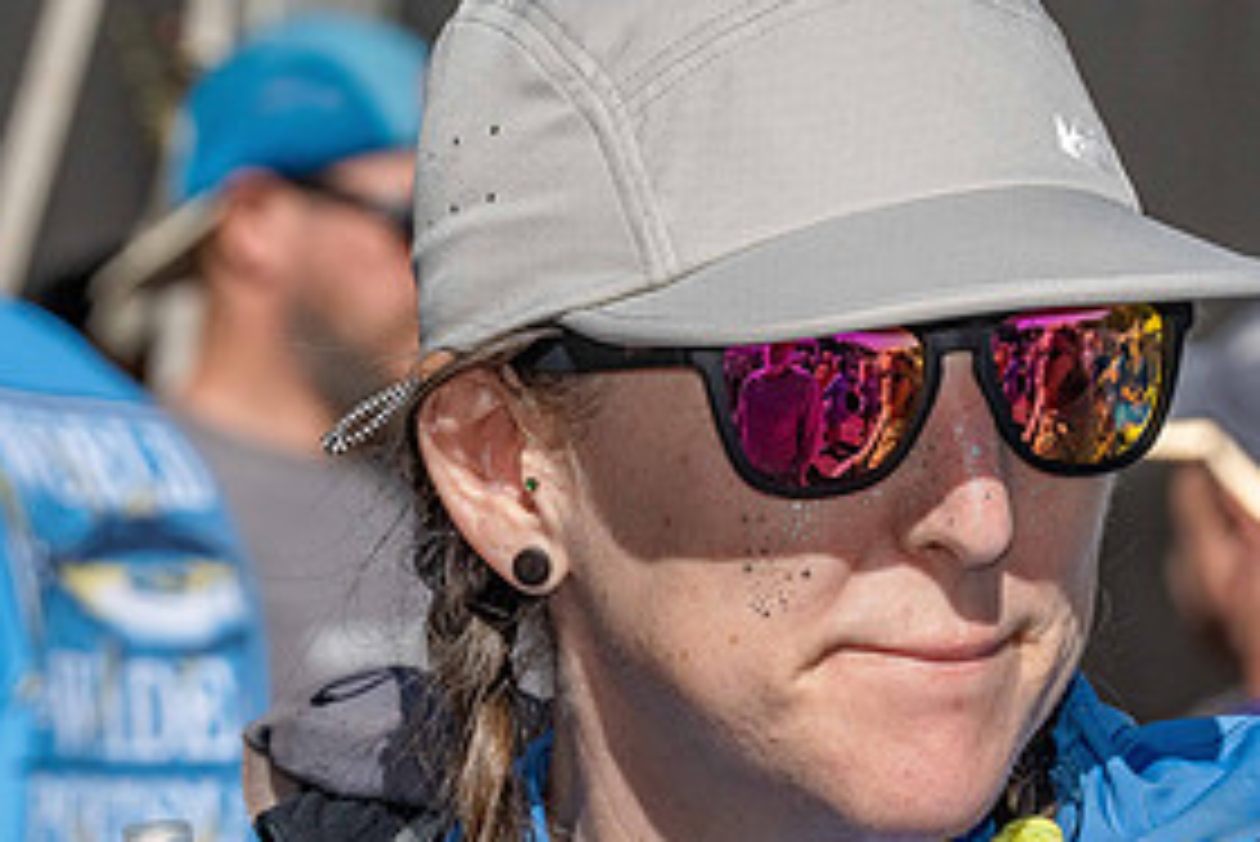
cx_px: 648
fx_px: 13341
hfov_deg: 5.4
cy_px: 682
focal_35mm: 381
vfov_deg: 3.6
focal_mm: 175
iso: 1000
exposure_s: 1/3200
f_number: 11
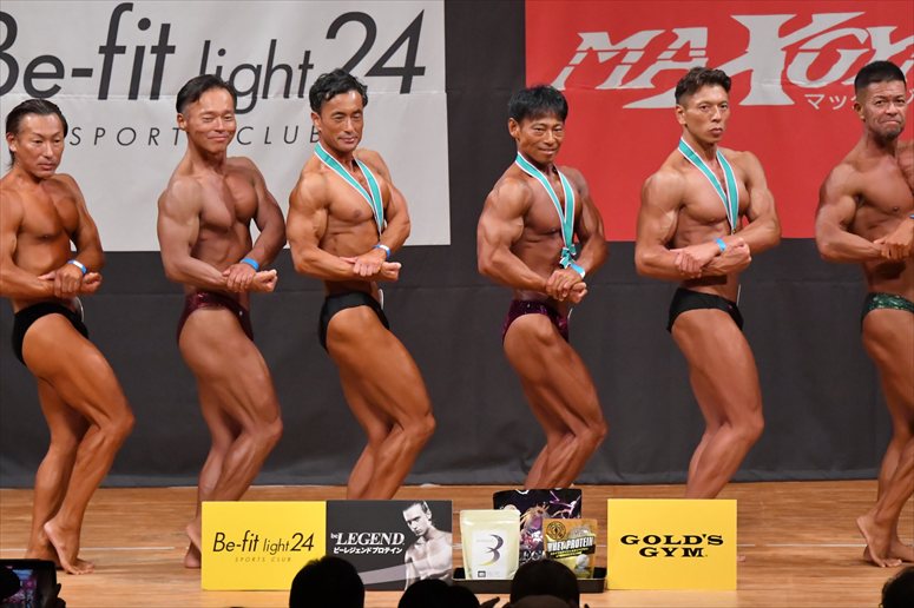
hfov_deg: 7.6
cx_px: 457
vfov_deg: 5.1
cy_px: 304
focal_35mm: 270
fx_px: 6852
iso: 7200
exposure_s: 1/400
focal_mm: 180
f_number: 5.6
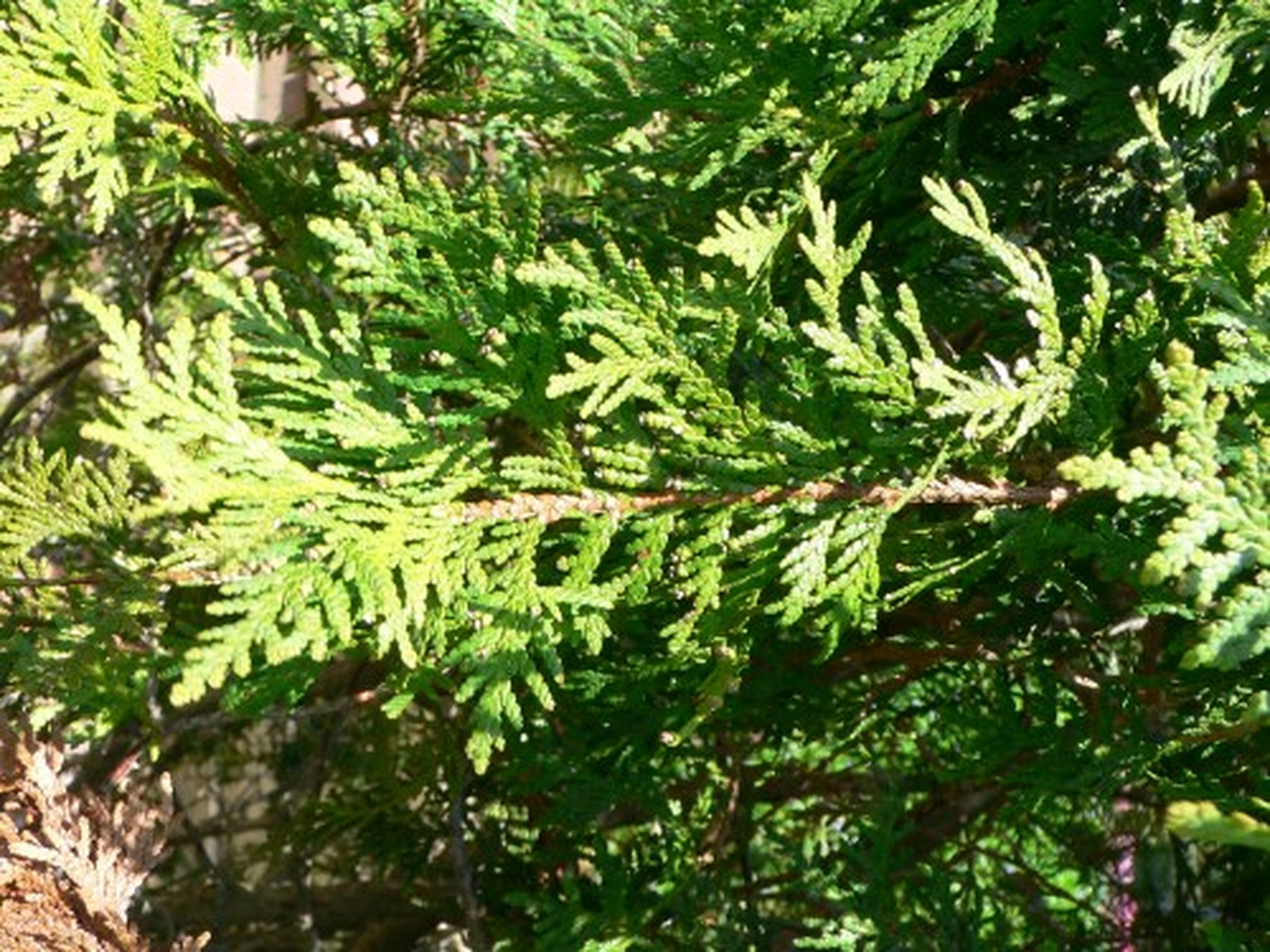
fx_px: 1284
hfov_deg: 52.6
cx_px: 635
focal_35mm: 35
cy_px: 476
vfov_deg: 40.7
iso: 80
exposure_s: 1/160
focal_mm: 4.6
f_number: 4
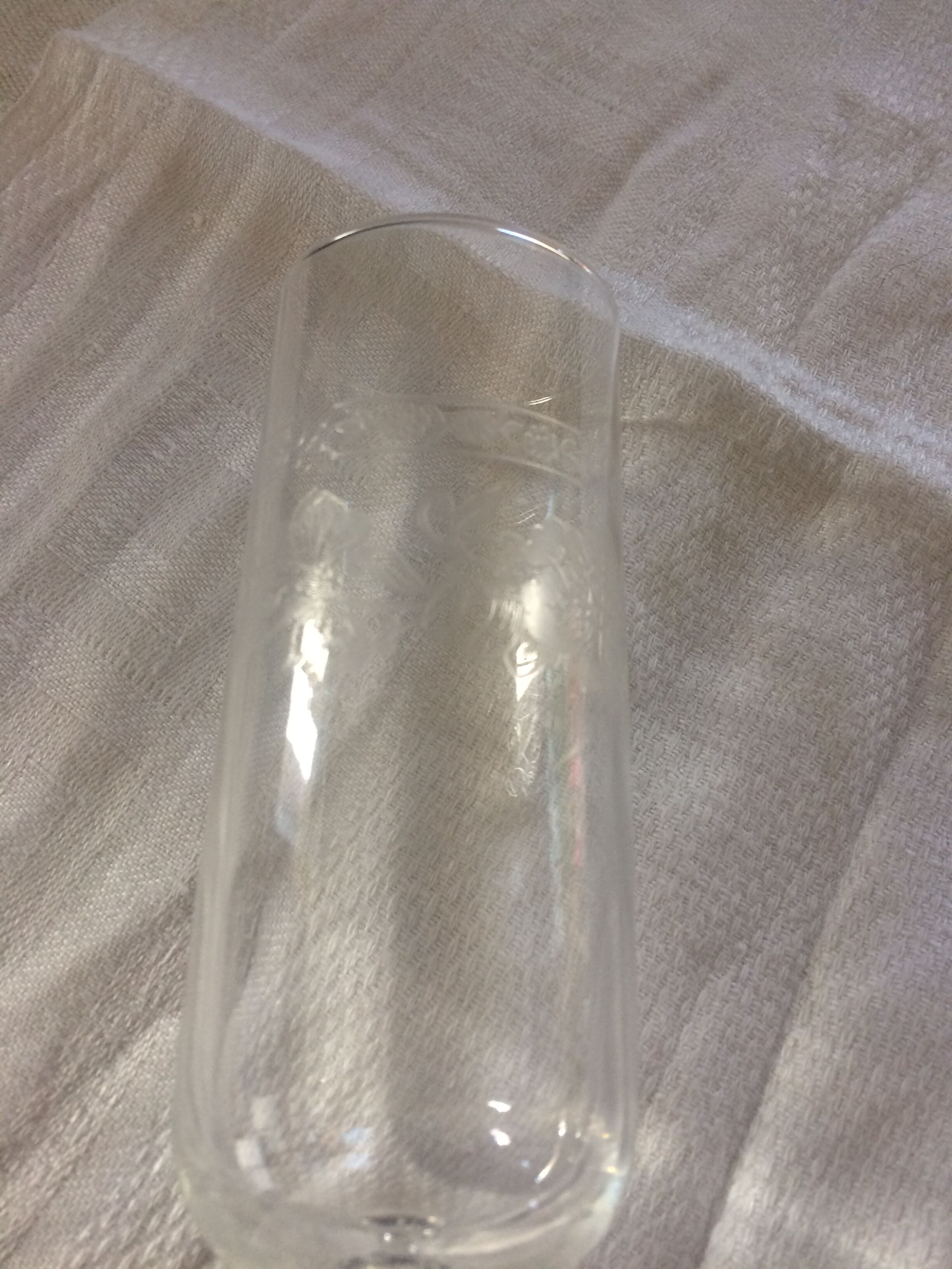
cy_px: 634
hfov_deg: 48.2
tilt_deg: -77.1
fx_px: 1063
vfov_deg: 61.7
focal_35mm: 29
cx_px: 476
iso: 40
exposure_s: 1/33
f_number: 2.2
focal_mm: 4.15
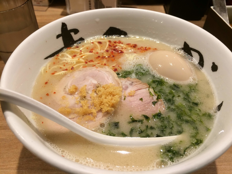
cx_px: 116
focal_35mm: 29
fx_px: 194
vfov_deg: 48.2
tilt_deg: -48.3
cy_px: 87
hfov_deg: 61.7
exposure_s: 1/30
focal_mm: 4.15
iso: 64
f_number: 2.2
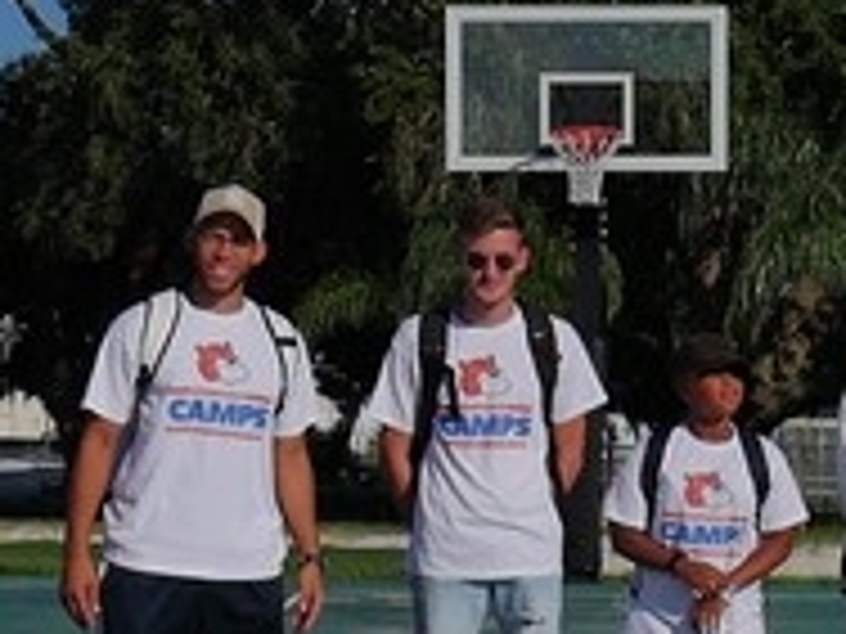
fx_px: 2835
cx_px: 648
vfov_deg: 12.7
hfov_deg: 16.9
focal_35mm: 116
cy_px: 450
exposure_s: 1/6400
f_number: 5.6
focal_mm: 17
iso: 400
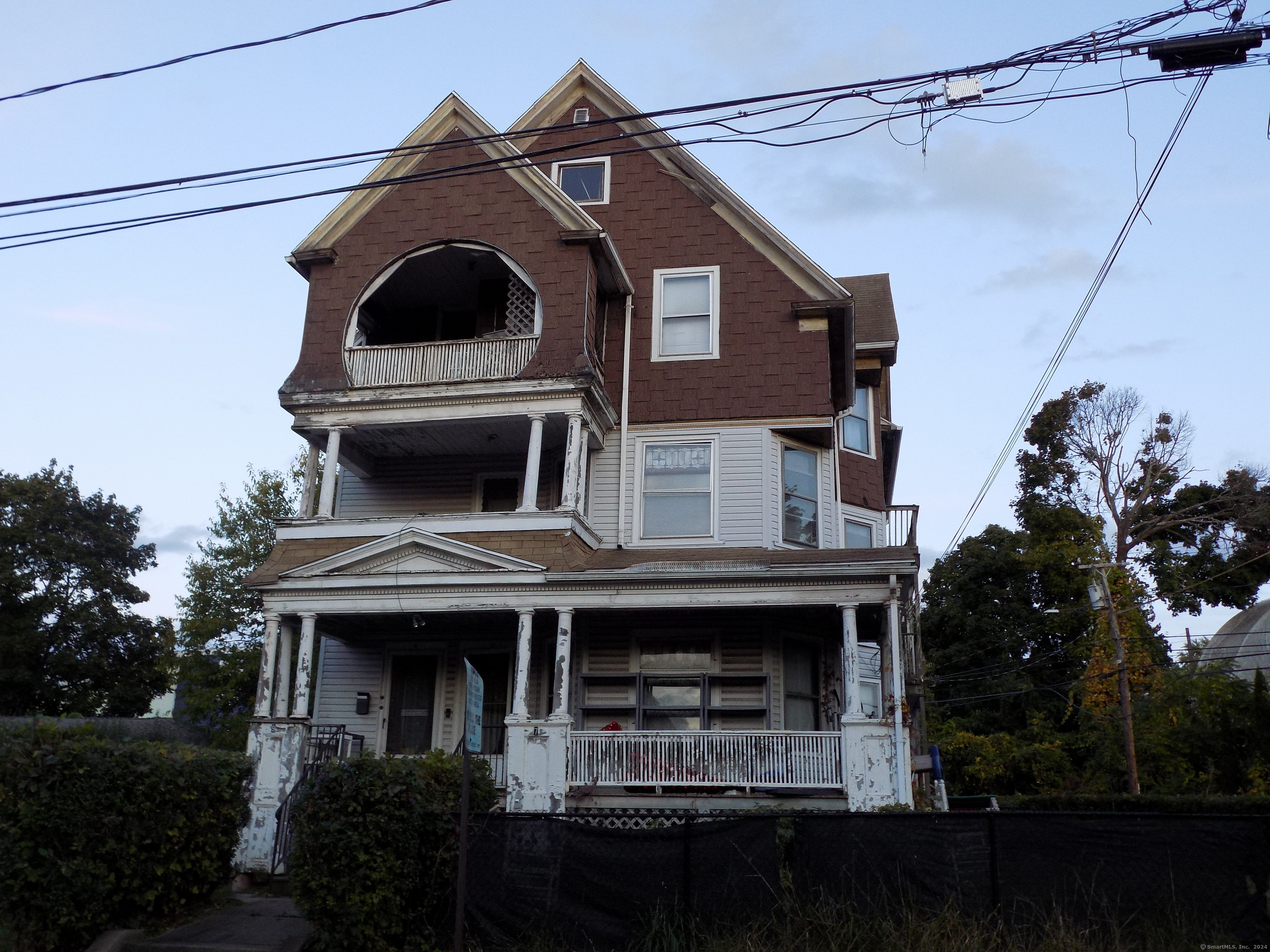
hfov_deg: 60.0
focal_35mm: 30
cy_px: 476
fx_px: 1101
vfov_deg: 46.8
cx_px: 635
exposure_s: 1/30
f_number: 3.3
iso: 140
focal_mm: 5.3
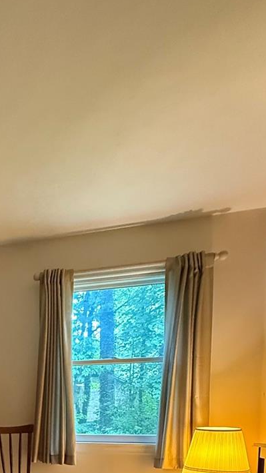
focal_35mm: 33
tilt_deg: -2.4
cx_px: -57
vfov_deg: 50.6
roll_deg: -1.2
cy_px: 450
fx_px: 414
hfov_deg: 30.1
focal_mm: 2.22
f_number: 2.2
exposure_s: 1/60
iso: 800
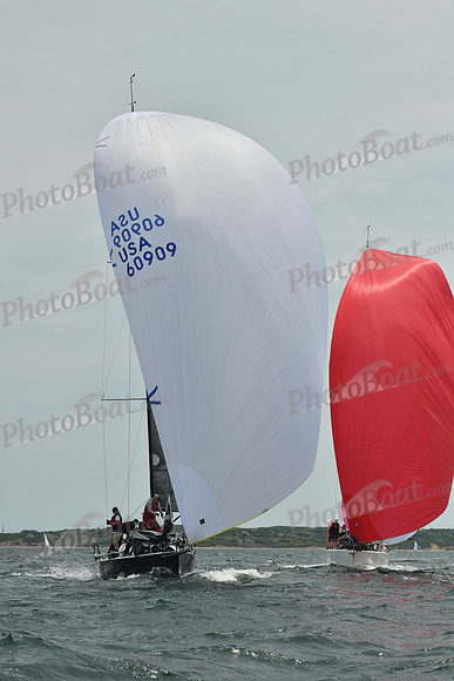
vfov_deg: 20.0
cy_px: 340
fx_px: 1928
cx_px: 227
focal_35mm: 102
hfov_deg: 13.4
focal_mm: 102
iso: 320
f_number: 10
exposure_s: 1/1250
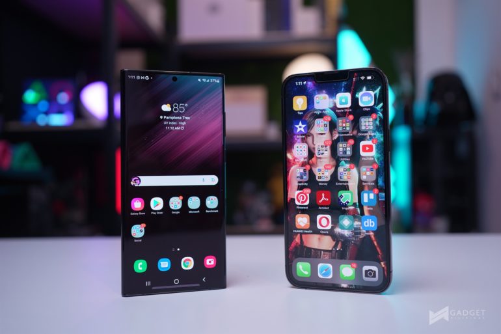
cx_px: 250
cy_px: 167
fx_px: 487
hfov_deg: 54.4
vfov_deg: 37.8
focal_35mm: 35
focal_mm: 35
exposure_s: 1/125
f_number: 3.5
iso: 640
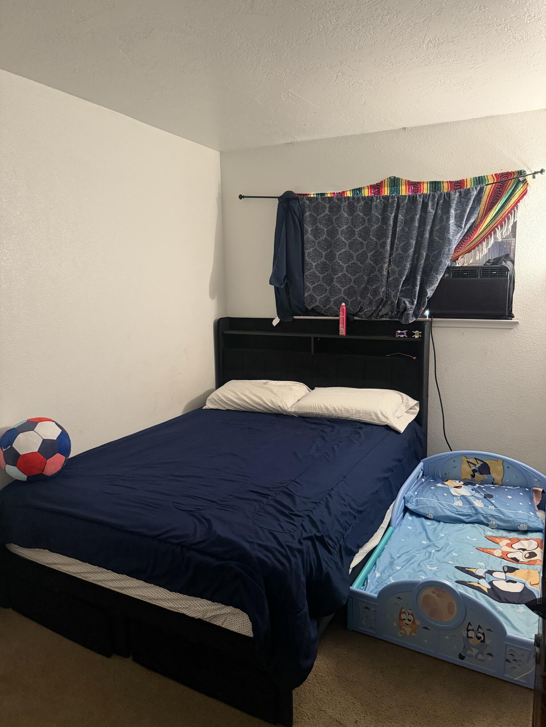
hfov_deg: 56.8
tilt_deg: -9.8
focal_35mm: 24
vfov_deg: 71.6
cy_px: 364
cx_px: 273
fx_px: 505
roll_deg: +1.2
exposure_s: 1/40
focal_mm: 6.76
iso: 800
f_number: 1.78
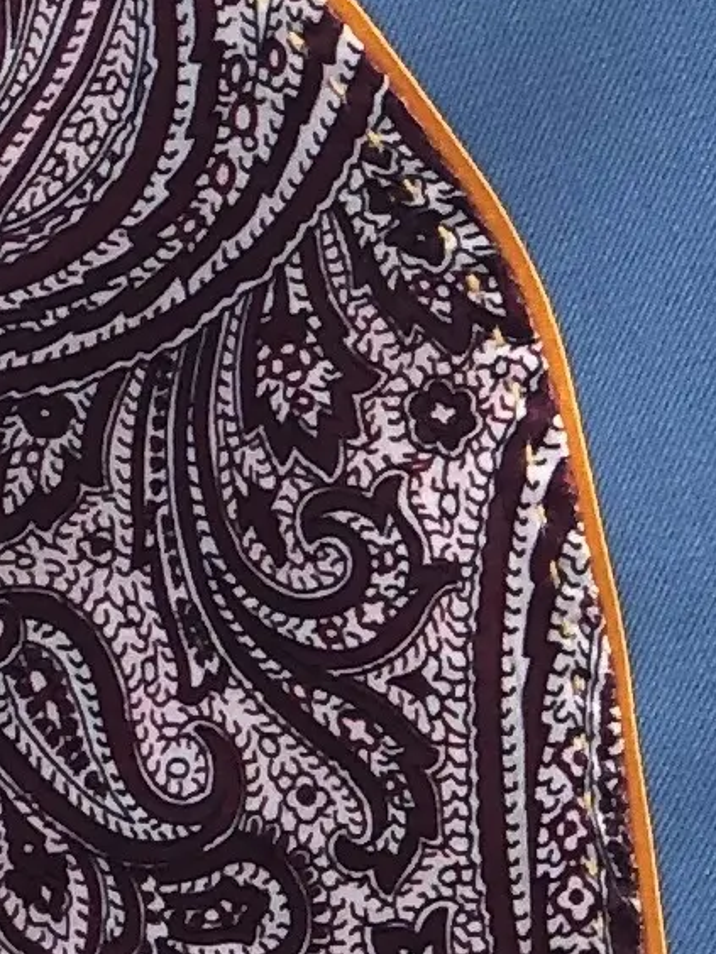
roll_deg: -2.0
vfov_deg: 5.3
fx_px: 10259
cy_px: 107
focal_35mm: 372
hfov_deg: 4.0
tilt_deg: -12.3
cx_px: -704
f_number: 2.4
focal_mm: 6
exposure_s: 1/206
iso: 16
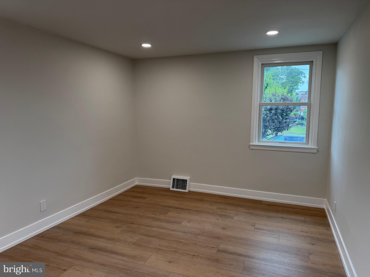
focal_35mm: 24
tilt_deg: -6.8
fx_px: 257
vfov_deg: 56.8
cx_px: 185
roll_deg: +0.1
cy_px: 138
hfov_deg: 71.6
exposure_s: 1/201
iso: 125
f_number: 1.78
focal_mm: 6.76
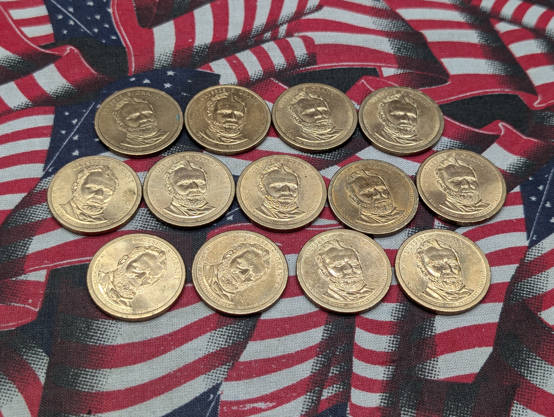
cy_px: 208
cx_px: 277
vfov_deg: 29.7
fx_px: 785
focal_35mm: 49
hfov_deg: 38.9
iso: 25
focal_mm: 6.9
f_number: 1.68
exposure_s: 1/77.8
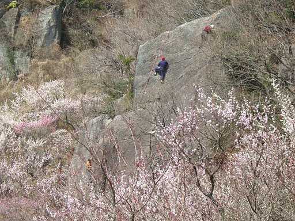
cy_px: 110
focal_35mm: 114
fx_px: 972
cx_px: 148
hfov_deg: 17.3
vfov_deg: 13.0
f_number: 5.4
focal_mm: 23.7
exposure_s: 1/400
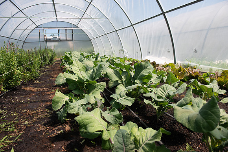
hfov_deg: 73.7
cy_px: 76
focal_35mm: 24
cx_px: 114
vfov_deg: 53.2
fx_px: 152
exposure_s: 1/2500
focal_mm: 24
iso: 500
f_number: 4.5
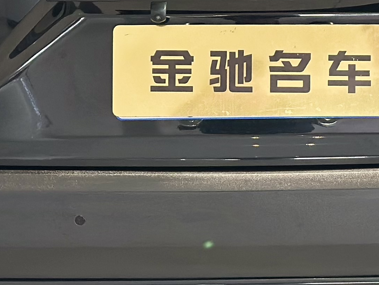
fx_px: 1960
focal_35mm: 179
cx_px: 255
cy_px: 18
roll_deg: +0.5
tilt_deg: -10.2
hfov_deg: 11.0
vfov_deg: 8.3
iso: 125
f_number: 1.78
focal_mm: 6.86
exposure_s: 1/60
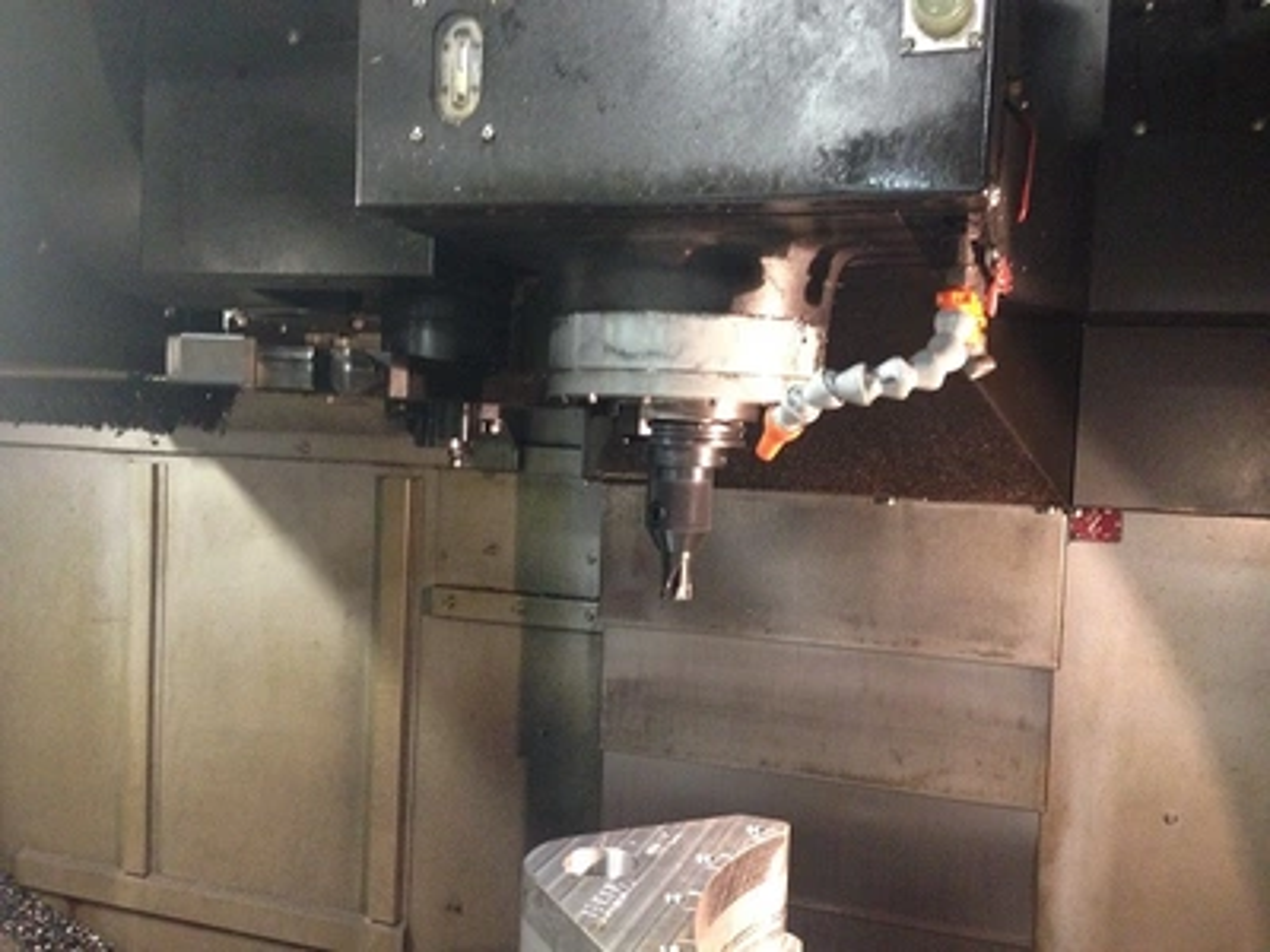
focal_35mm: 33
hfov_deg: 55.4
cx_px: 635
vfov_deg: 42.9
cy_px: 476
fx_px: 1211
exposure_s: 1/15
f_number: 2.4
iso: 400
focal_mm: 4.12
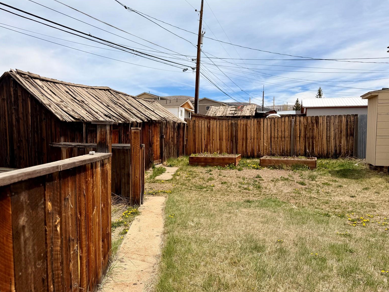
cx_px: 196
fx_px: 281
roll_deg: -0.6
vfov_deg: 54.9
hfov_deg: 69.4
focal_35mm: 25
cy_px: 150
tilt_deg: -2.5
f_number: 1.78
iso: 80
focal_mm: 6.76
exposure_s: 1/6711
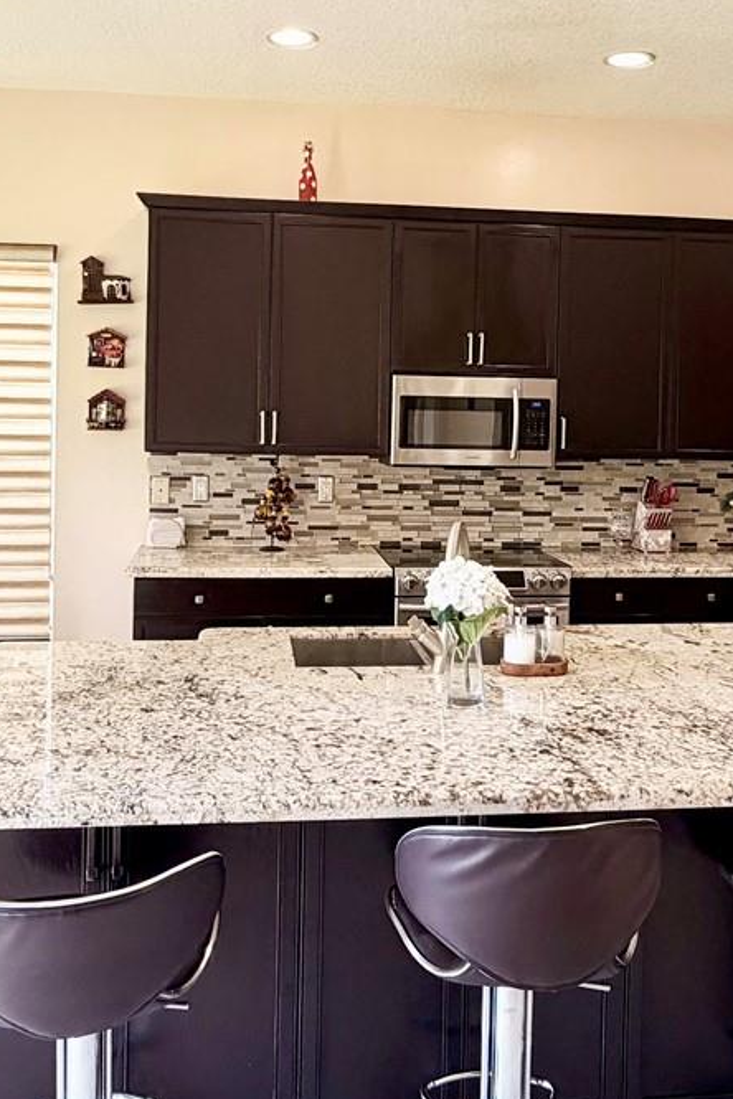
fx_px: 1069
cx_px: 378
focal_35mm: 35
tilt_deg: -1.8
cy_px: 422
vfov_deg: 53.9
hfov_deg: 37.8
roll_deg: -0.6
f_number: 2.2
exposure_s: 1/120
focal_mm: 2.22
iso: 200
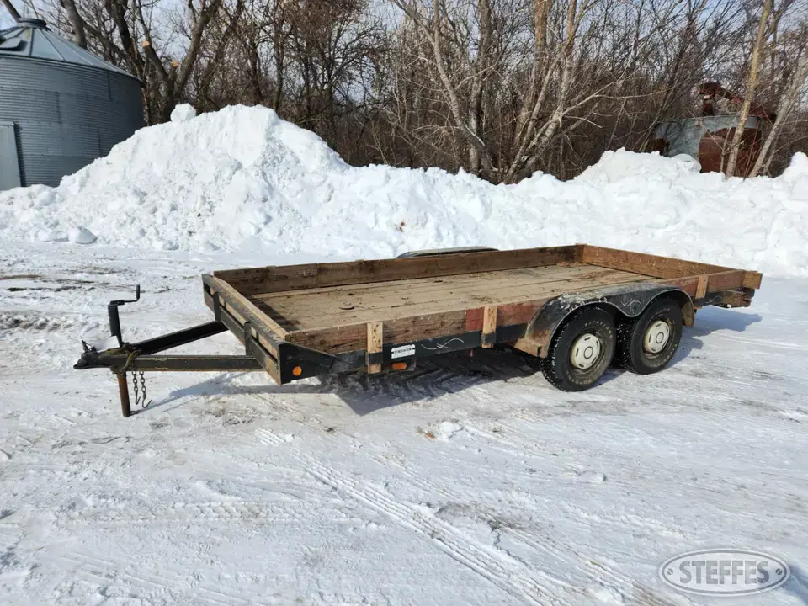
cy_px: 303
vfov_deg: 58.9
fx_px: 537
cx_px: 404
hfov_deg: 73.9
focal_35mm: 23
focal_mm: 5.4
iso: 20
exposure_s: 1/5416
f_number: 1.8
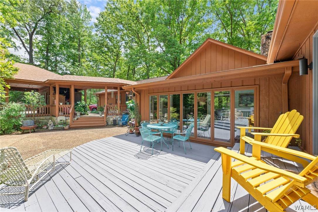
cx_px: 159
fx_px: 124
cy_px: 106
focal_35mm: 14
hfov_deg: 104.3
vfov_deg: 81.2
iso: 100
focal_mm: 14
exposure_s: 1/50
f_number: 8
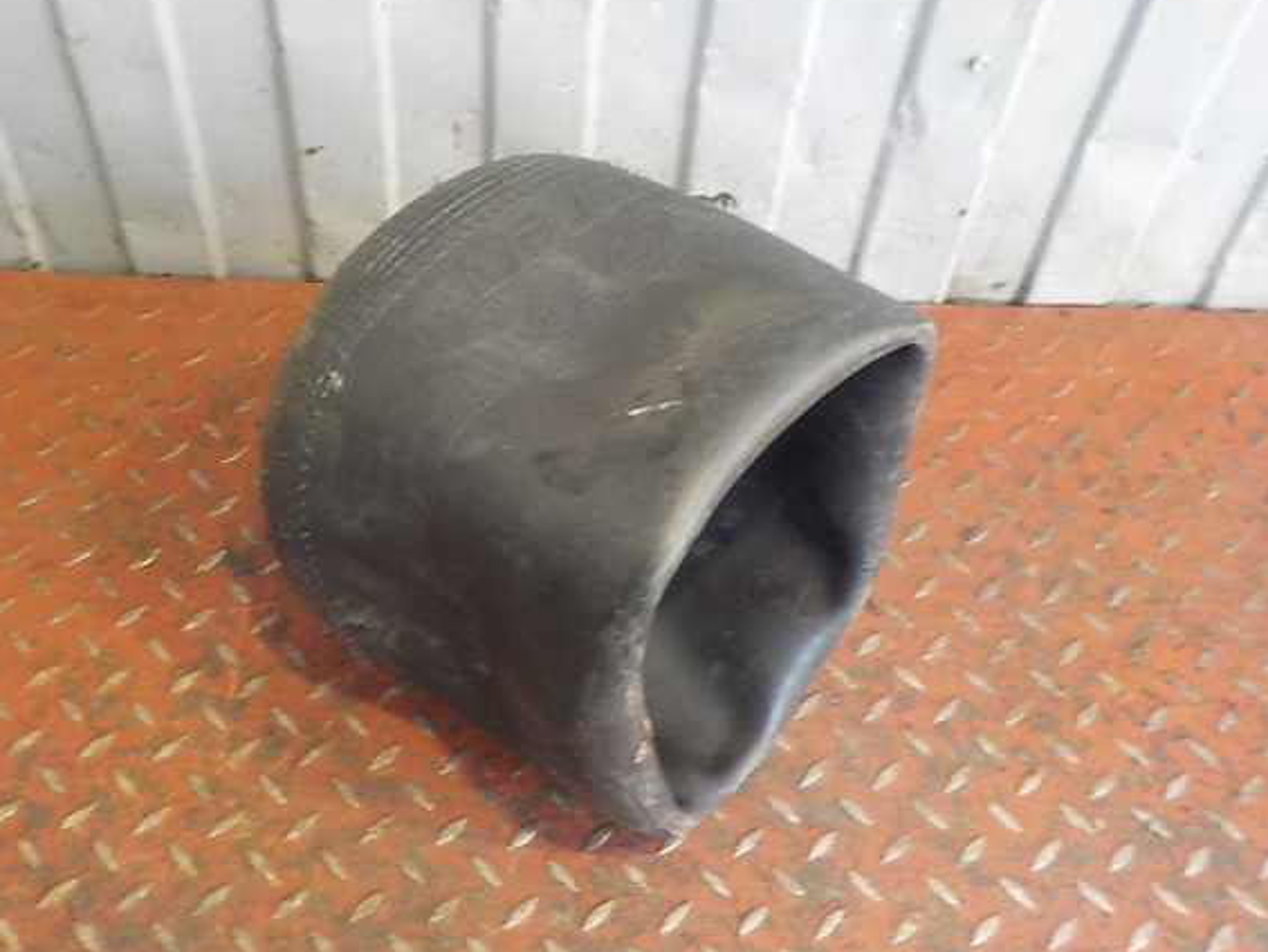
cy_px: 433
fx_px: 1246
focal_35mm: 34
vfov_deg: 41.8
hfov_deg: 53.8
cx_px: 557
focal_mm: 4.1
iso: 400
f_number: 3.3
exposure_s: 1/20
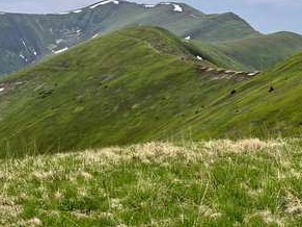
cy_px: 78
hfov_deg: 18.6
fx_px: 924
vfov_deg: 13.9
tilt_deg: -1.7
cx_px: 143
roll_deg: -1.9
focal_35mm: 106
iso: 32
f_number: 2.8
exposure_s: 1/413
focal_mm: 9
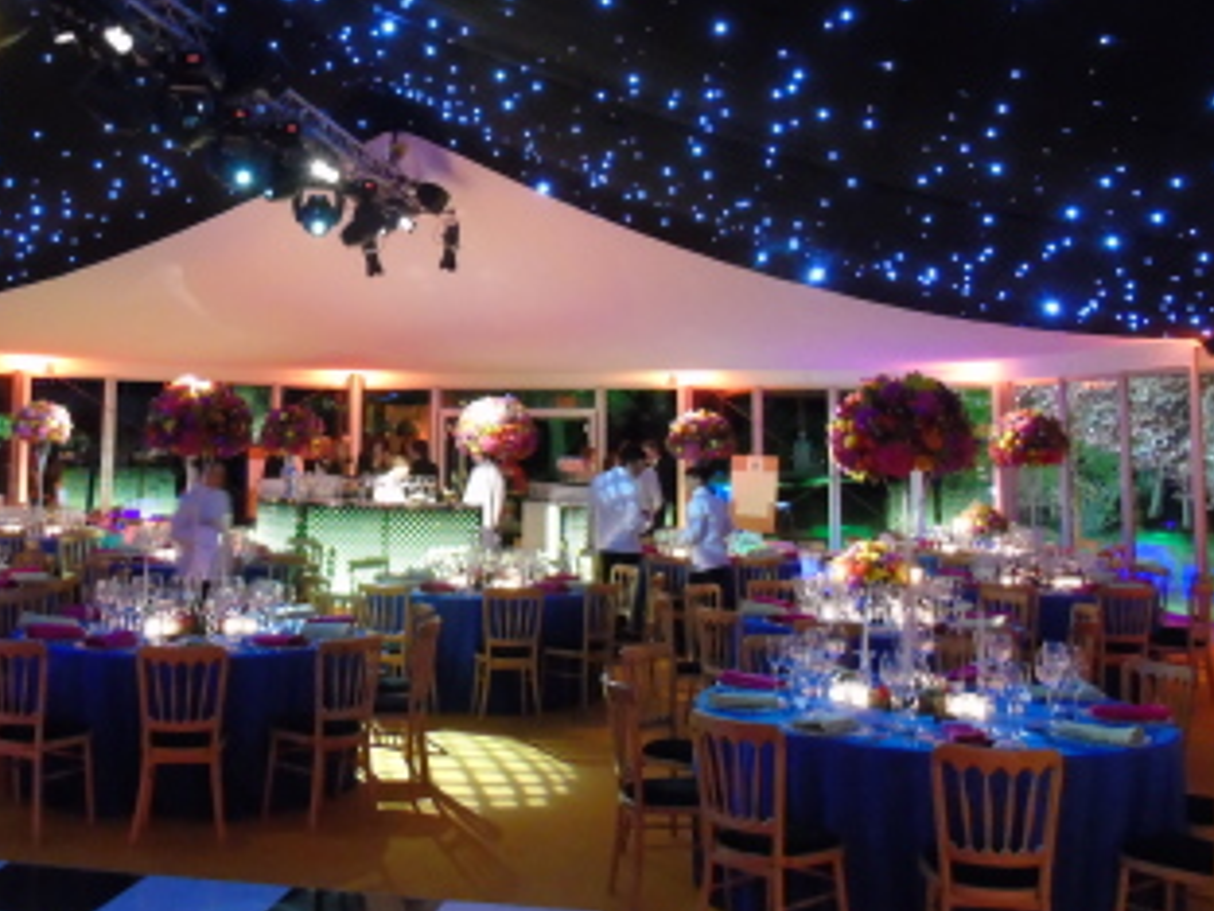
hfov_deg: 45.4
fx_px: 1438
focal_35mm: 41
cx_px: 459
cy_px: 284
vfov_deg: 34.7
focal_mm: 4.4
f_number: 3.4
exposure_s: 1/4
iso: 800
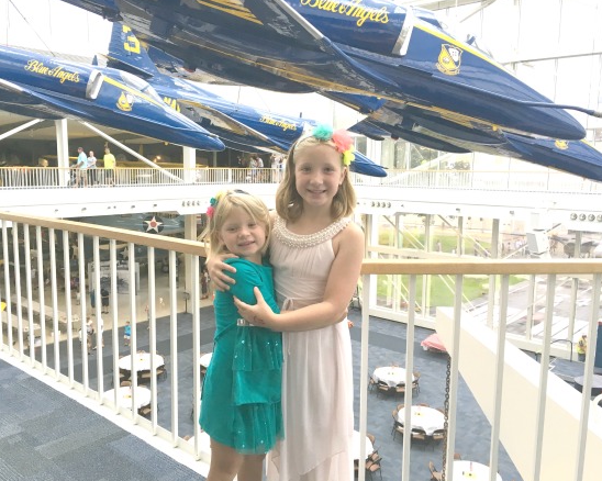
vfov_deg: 47.1
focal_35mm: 31
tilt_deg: -9.2
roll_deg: +0.5
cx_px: 276
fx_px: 552
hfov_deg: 57.1
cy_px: 244
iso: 25
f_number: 2.2
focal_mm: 4.15
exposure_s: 1/30
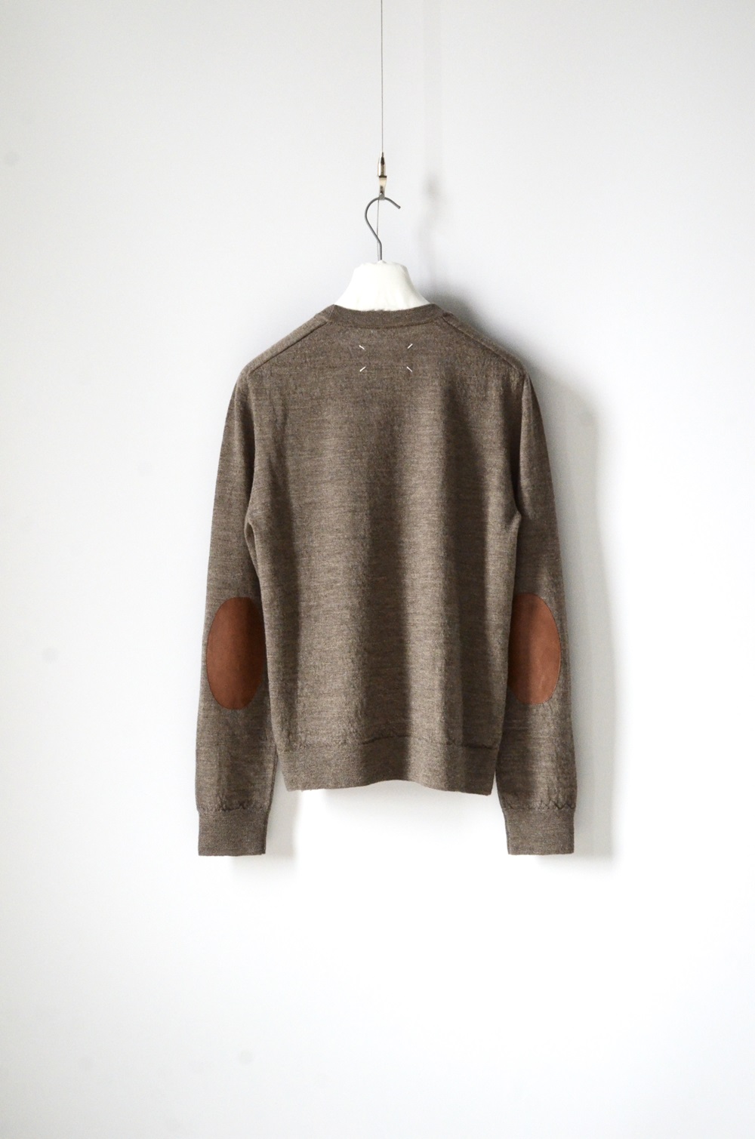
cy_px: 570
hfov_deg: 25.6
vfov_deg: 37.9
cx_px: 378
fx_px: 1658
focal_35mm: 52
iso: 2500
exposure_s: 1/40
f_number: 8
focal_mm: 35
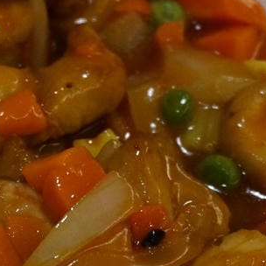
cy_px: 202
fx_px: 1266
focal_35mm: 146
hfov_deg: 11.8
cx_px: -40
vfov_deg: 12.0
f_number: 4.5
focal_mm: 29
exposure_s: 1/160
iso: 2500
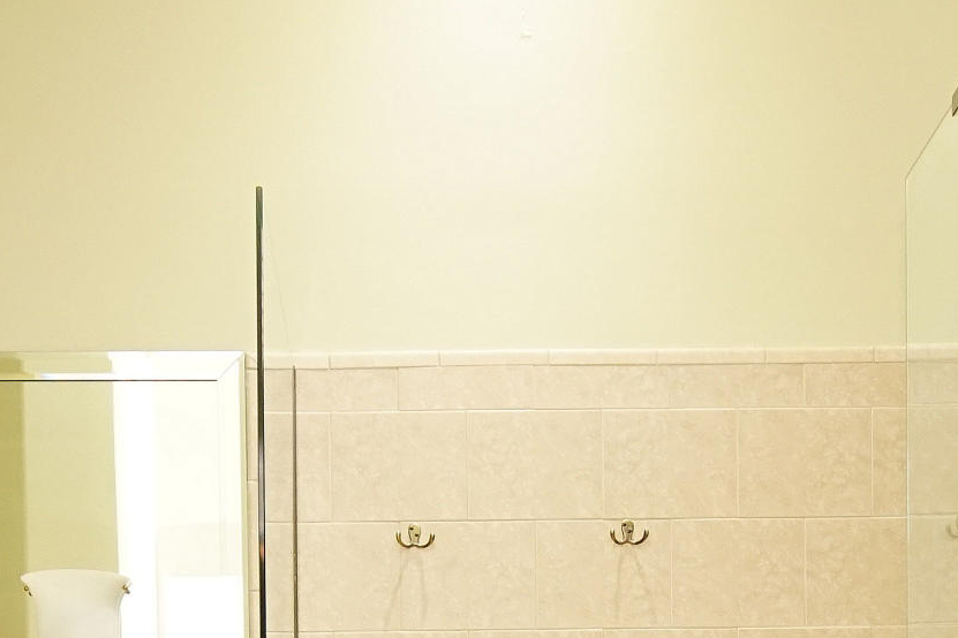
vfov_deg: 18.1
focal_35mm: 65
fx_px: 1730
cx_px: 460
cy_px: 1022
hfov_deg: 31.0
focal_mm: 12
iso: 1250
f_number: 4.5
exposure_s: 1/60
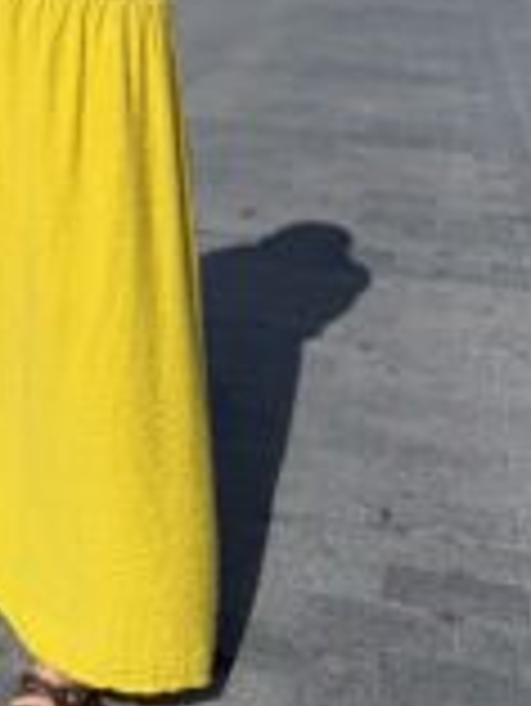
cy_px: 4
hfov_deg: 23.1
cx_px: -4
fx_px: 1246
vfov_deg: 29.6
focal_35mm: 61
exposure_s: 1/8130
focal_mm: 6.76
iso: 80
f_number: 1.78
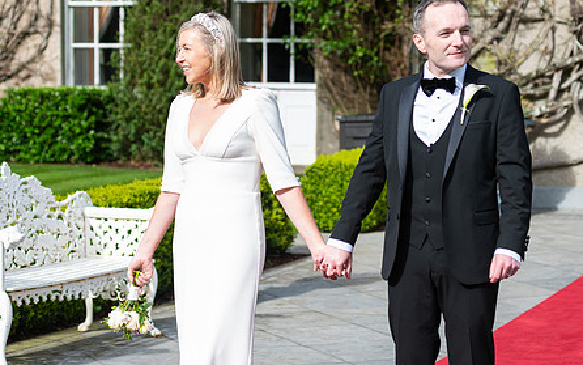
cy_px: 163
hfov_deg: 19.6
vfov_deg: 12.4
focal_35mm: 106
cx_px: 310
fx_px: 1685
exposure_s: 1/500
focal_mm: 80
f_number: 3.5
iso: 100
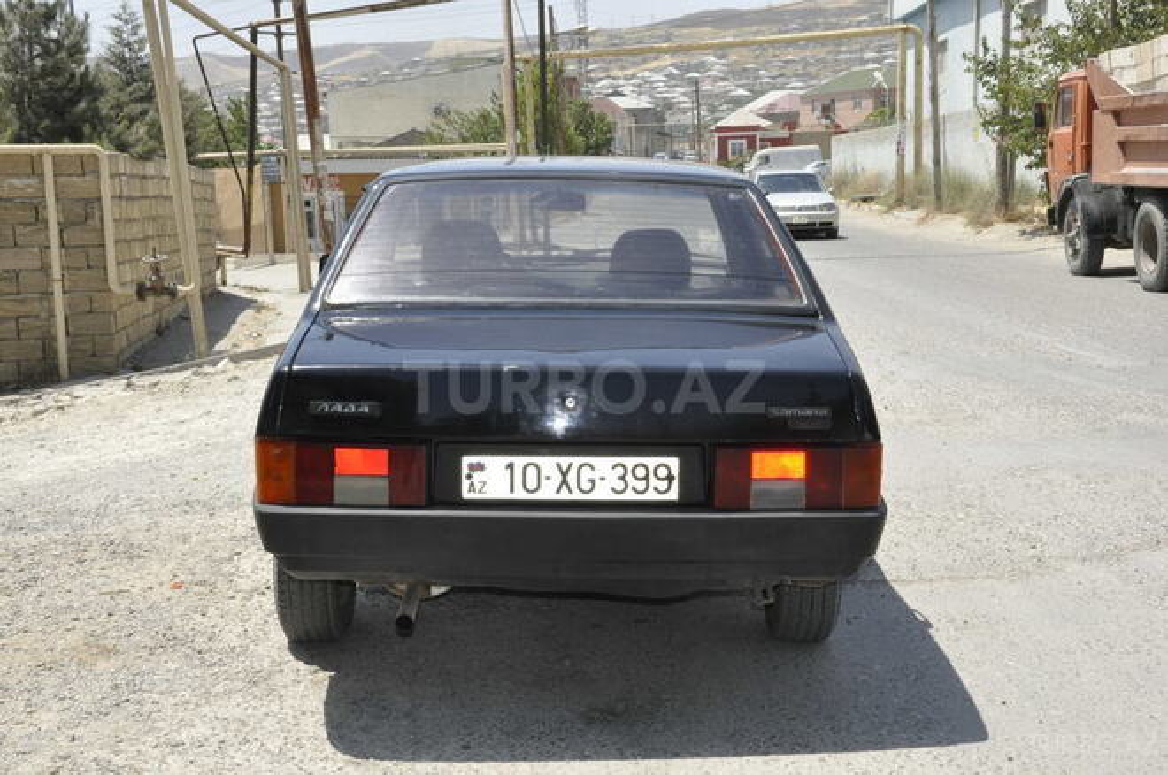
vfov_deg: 26.4
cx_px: 584
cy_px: 388
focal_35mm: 51
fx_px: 1652
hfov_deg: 38.9
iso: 800
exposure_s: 1/200
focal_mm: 34
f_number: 22
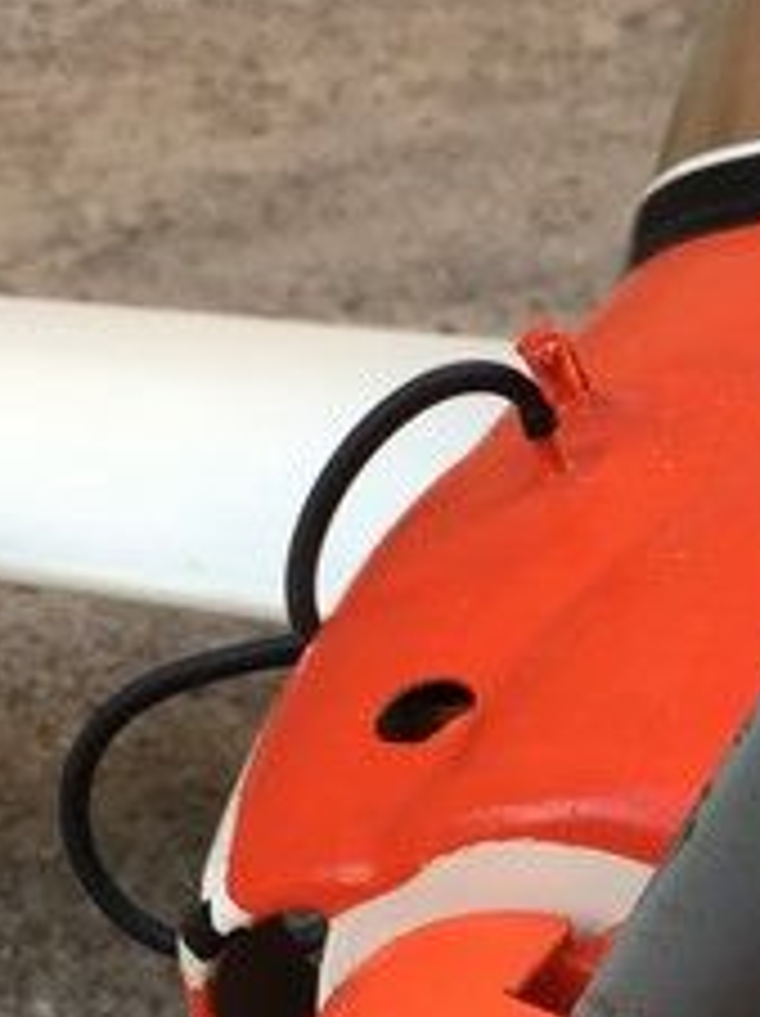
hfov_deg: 18.8
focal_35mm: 77
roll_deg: +6.0
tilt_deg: -35.1
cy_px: 1107
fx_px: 2258
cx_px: 688
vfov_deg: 23.8
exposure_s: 1/100
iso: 40
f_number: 2.2
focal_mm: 4.15
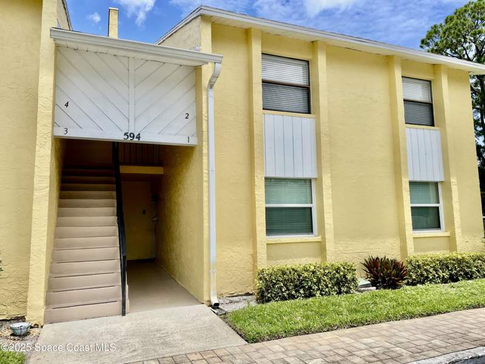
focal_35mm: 26
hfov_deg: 67.3
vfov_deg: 53.1
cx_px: 242
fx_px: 364
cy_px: 182
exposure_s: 1/4132
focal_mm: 4.2
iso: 32
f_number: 1.6
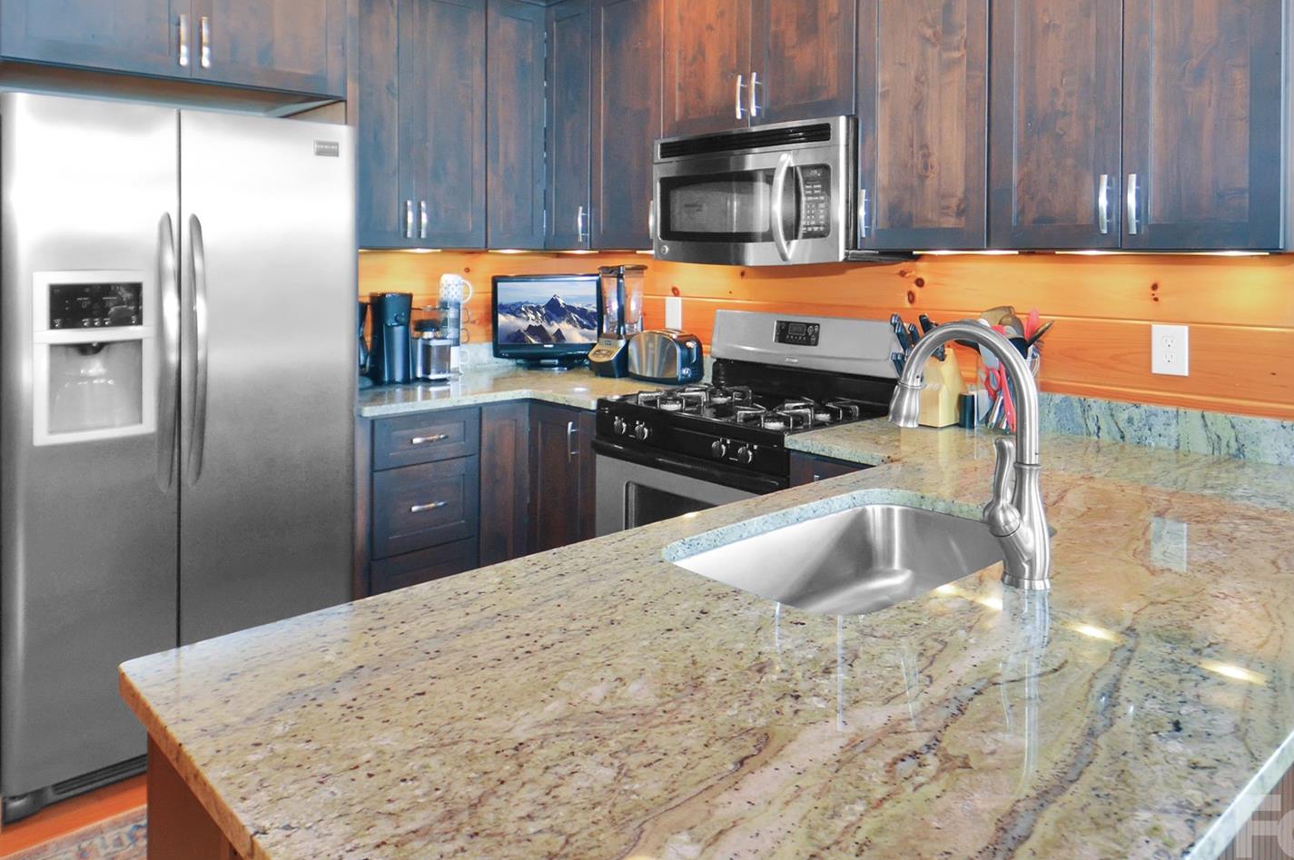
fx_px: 852
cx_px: 596
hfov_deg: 74.3
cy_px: 356
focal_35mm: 24
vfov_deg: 53.3
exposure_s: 1/60
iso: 400
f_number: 4
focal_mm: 11
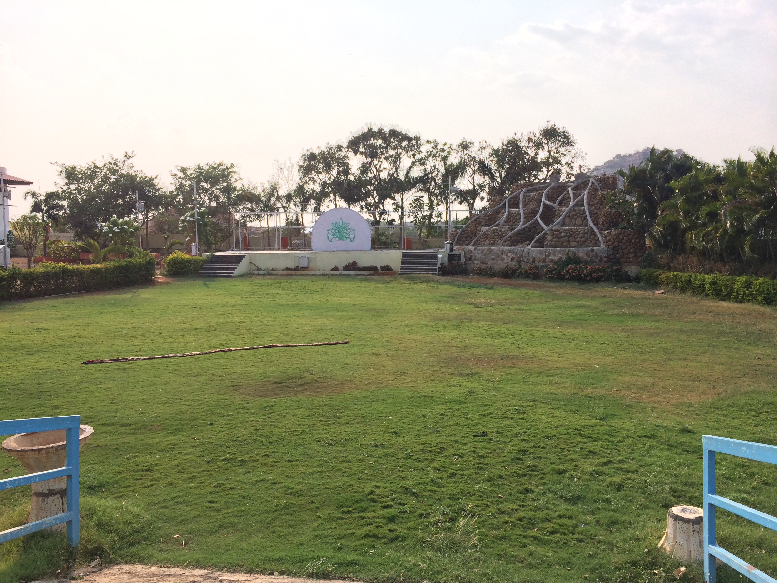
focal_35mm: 29
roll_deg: +0.9
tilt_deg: -5.4
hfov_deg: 61.7
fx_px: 651
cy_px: 292
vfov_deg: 48.2
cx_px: 388
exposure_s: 1/1368
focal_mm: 4.15
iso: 32
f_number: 2.2
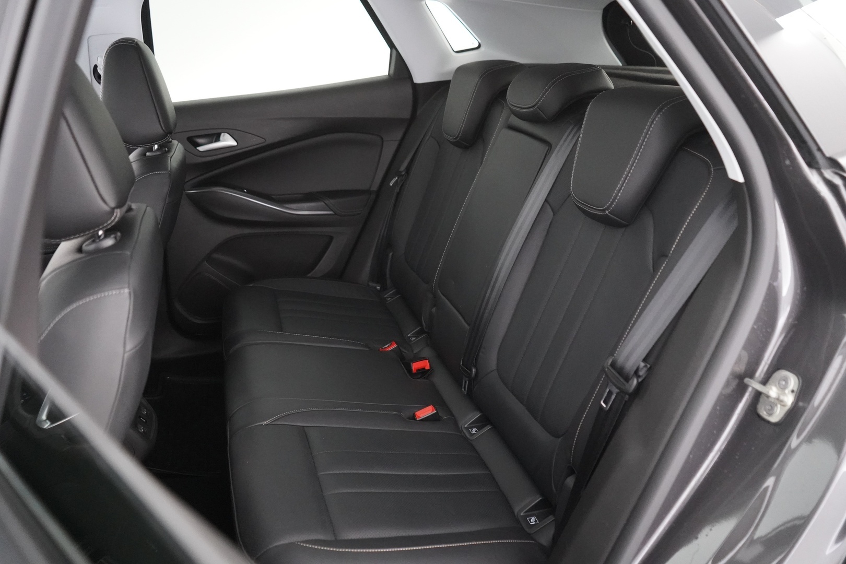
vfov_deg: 46.4
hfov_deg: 65.5
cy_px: 282
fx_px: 658
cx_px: 423
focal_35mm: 28
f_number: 3.5
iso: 12800
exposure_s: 1/50
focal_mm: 28
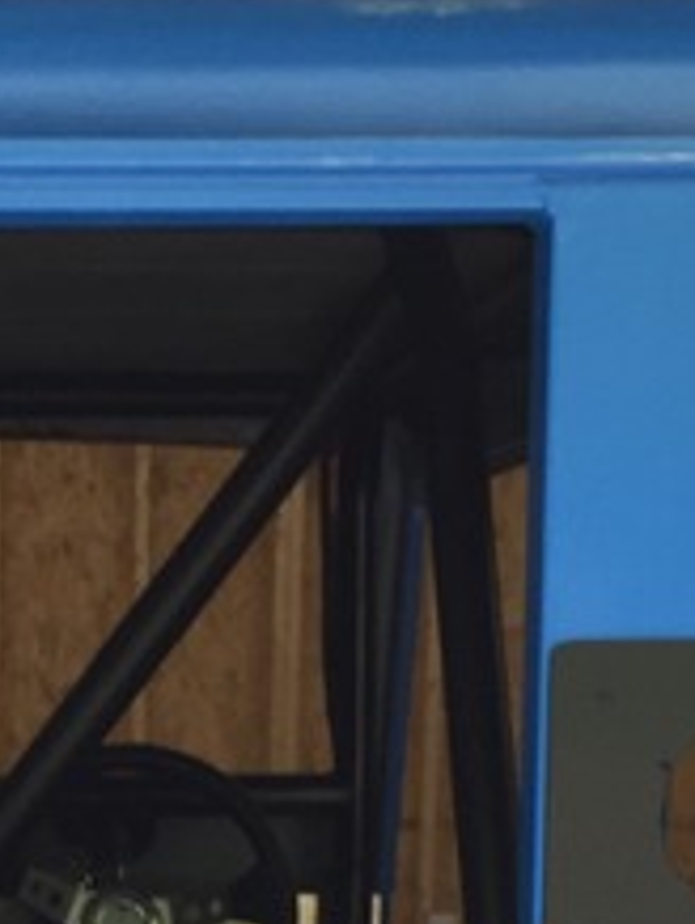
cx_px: -237
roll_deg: +0.9
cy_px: 1394
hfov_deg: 10.7
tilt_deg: -8.2
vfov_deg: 13.6
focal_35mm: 136
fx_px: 3634
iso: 32
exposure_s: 1/60
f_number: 2.2
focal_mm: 4.15
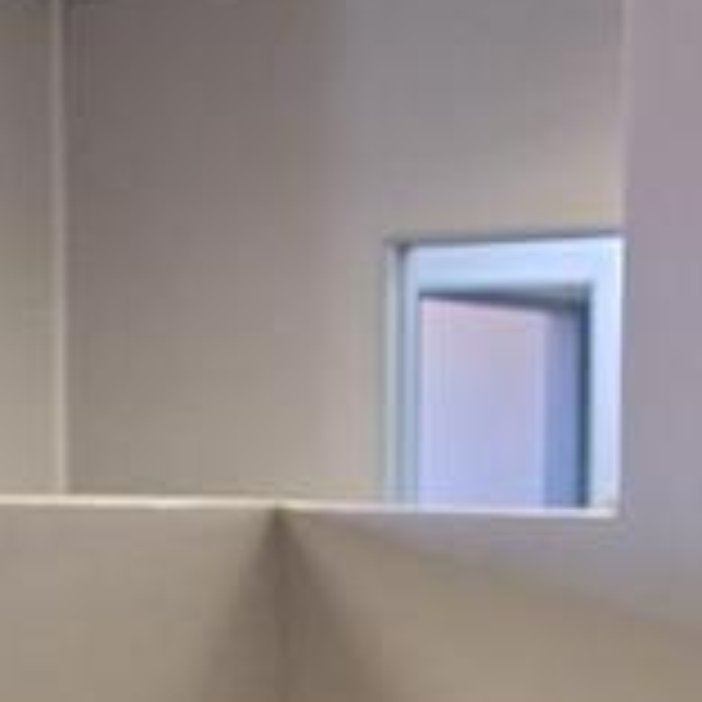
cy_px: 603
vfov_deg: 16.6
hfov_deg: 16.4
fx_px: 2386
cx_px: 706
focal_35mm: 104
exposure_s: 1/50
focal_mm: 5.54
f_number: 1.8
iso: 125
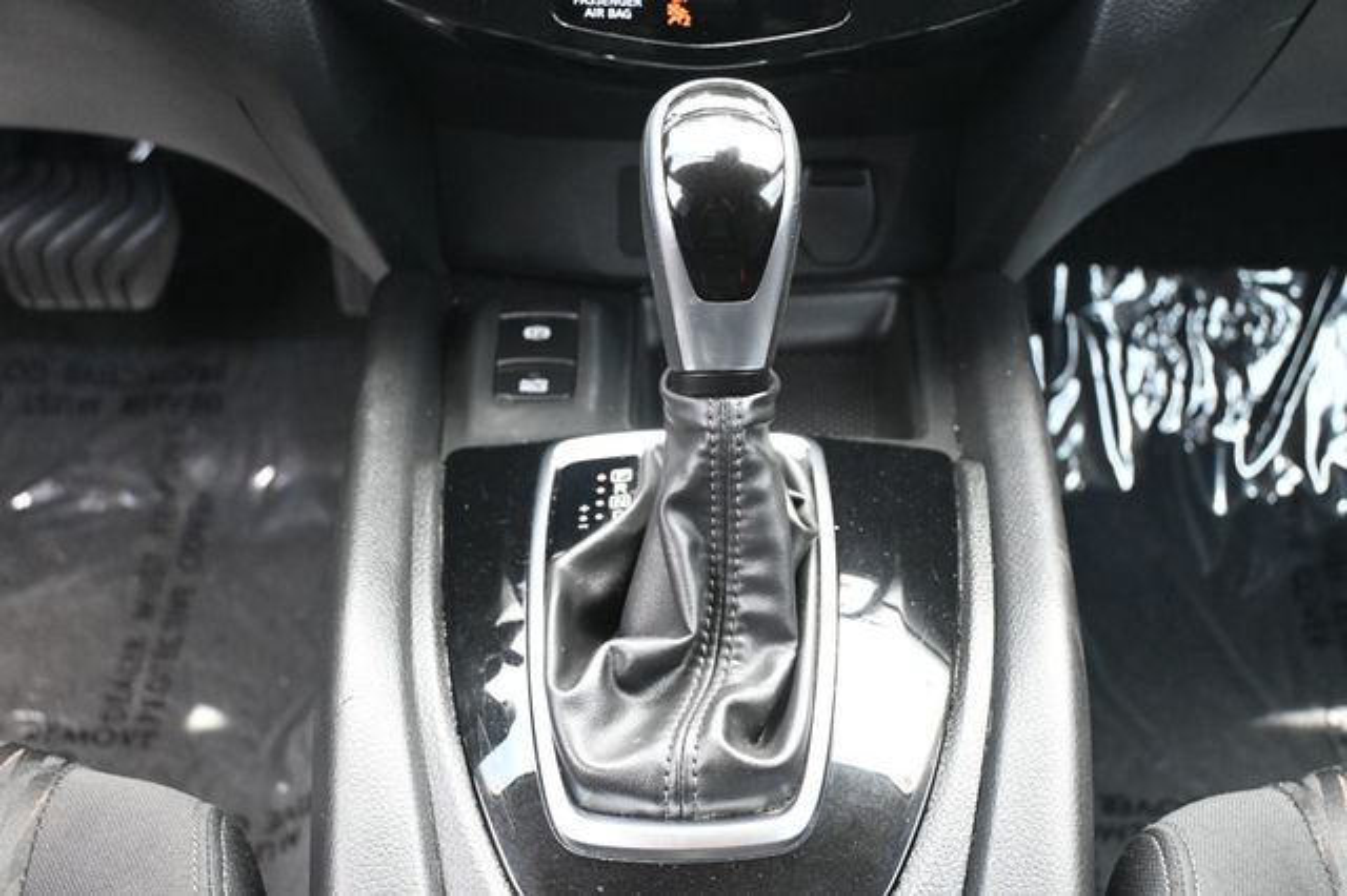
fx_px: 2300
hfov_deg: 32.6
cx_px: 674
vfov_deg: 22.1
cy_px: 448
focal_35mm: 62
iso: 3200
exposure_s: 1/125
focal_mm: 41
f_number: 5.6
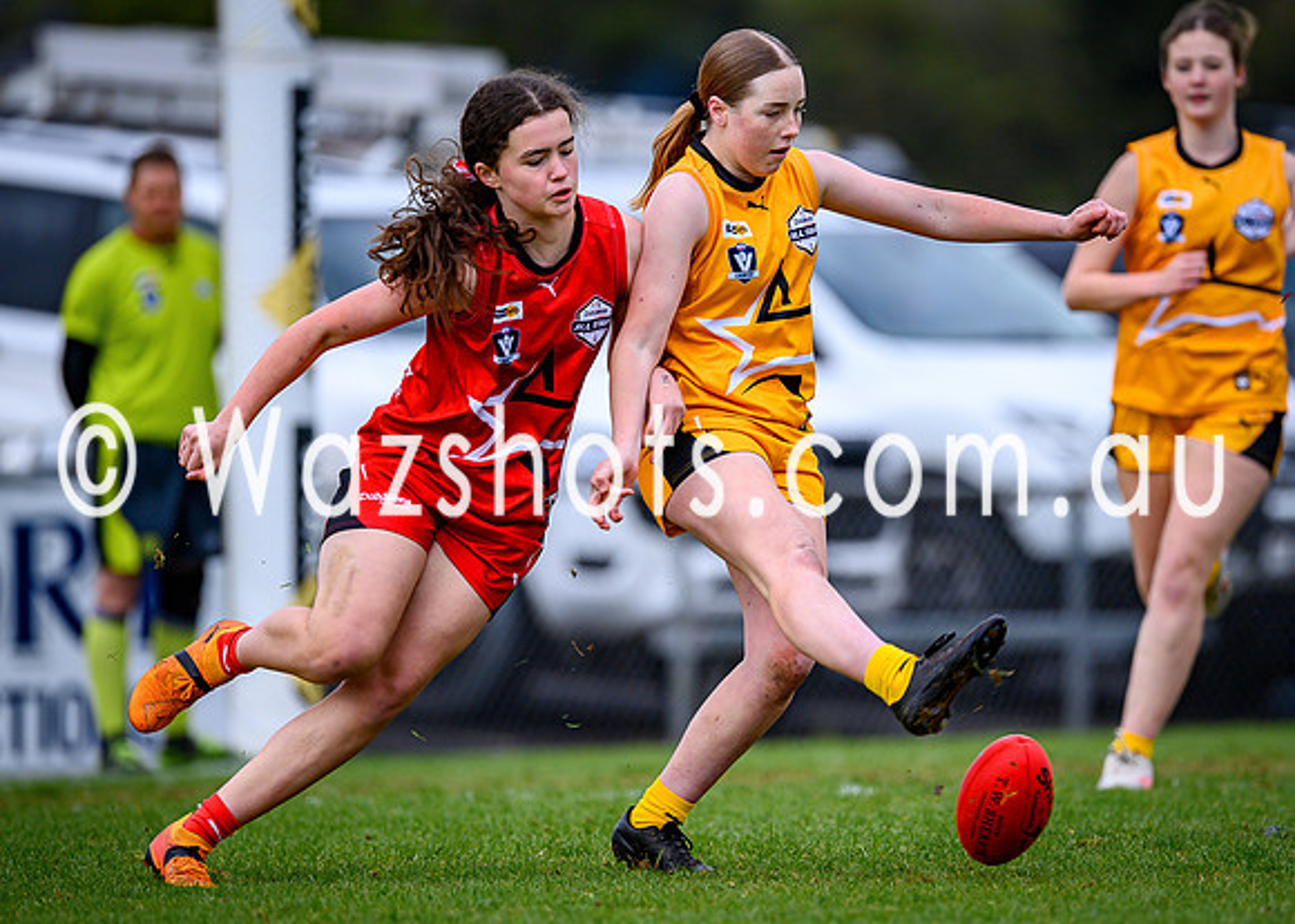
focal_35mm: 595
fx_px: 21881
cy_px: 462
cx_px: 759
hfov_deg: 3.4
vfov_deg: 2.4
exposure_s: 1/1600
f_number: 4
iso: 250
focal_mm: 500
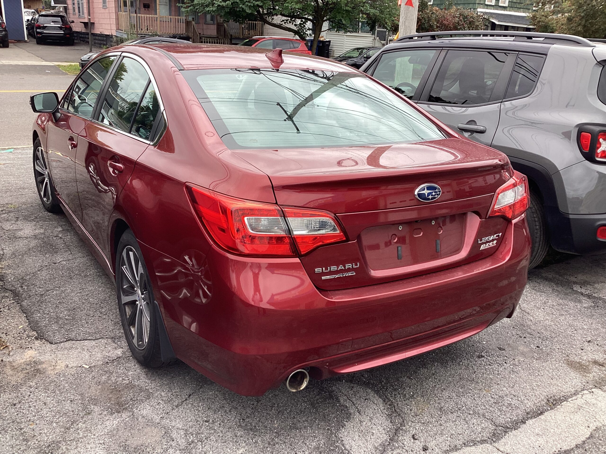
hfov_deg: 58.4
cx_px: 303
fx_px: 543
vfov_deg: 45.4
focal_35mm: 31
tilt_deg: -21.6
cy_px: 227
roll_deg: -2.1
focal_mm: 3.3
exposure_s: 1/266
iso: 25
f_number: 2.4
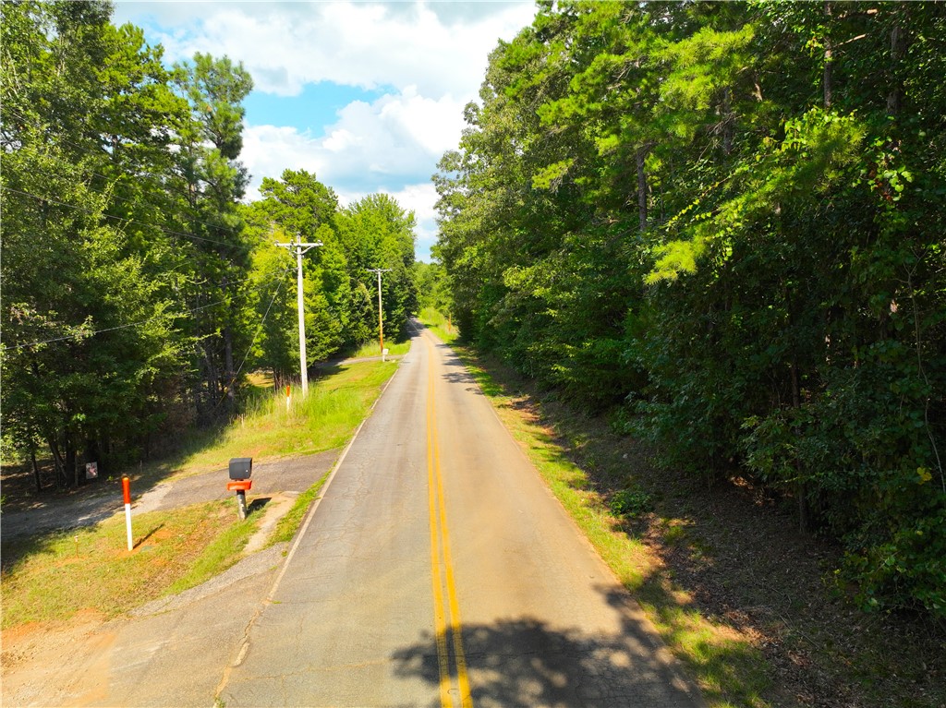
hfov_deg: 71.6
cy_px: 354
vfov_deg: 56.8
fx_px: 656
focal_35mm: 24
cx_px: 473
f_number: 2.8
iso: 230
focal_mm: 12.29
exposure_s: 1/200
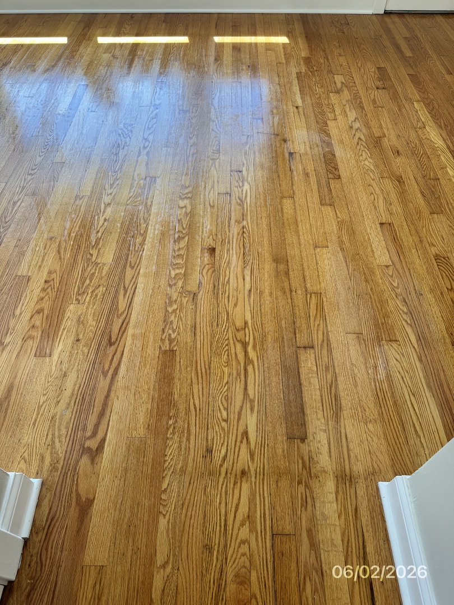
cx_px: 227
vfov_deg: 71.6
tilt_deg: -51.1
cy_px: 302
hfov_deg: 56.8
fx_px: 420
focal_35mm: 24
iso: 50
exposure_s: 1/120
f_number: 1.78
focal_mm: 6.76
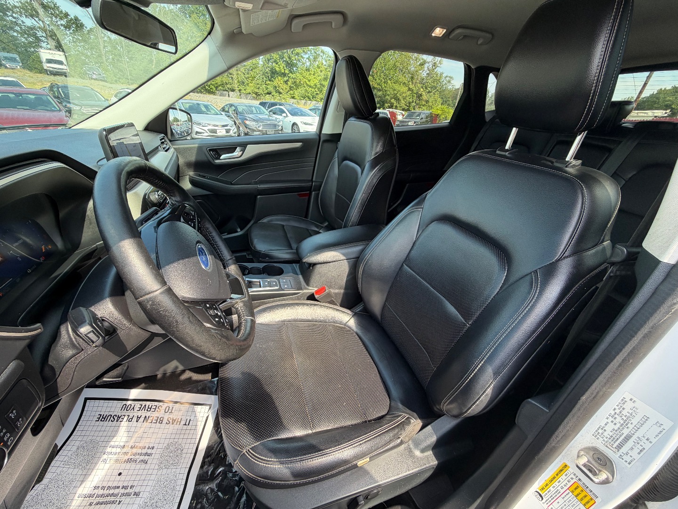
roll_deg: -6.5
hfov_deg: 102.1
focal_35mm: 14
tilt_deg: -27.0
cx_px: 339
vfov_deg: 85.7
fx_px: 274
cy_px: 254
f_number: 2.2
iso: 50
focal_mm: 2.22
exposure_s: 1/121
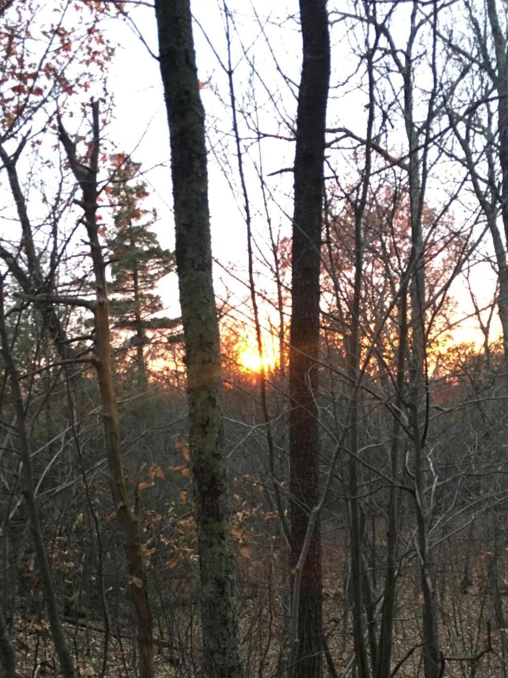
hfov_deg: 34.3
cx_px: 271
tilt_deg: -6.5
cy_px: 475
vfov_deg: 43.9
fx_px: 822
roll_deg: +4.6
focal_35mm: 42
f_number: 2.2
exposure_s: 1/10
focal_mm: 4.15
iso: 80
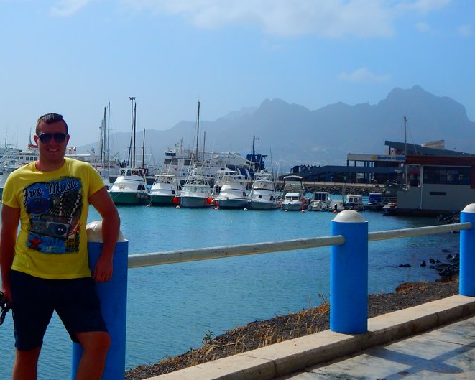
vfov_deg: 23.5
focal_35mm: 65
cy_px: 161
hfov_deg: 29.0
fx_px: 914
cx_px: 164
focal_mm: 7.7
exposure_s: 1/800
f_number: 7.1
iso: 125
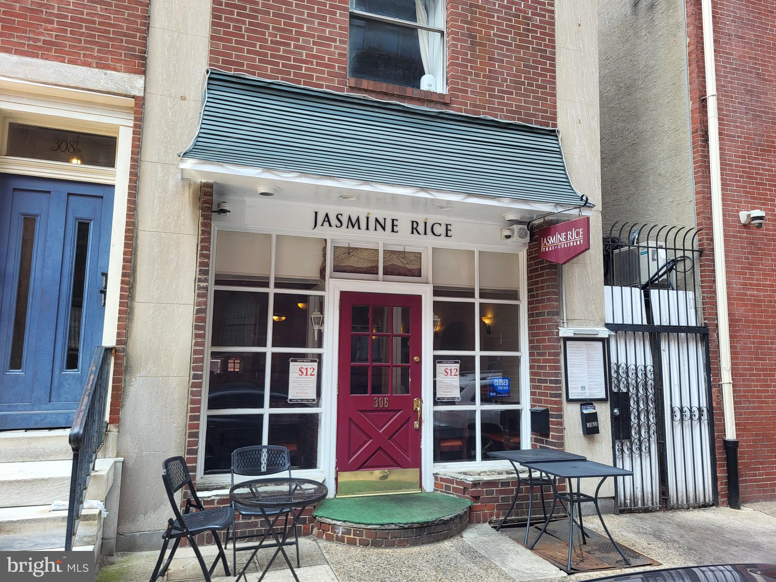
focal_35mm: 26
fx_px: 583
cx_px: 388
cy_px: 291
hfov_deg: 67.3
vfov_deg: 53.1
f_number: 1.8
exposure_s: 1/208
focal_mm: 5.4
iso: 40
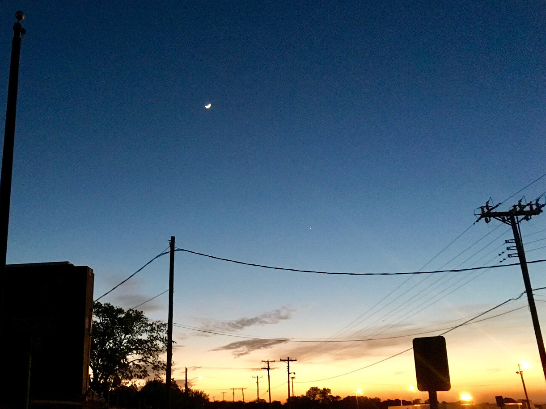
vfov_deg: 37.7
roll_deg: +1.0
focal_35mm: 38
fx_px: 599
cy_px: 222
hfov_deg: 48.5
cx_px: 202
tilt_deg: +18.2
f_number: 2.2
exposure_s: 1/15
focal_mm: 4.15
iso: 250
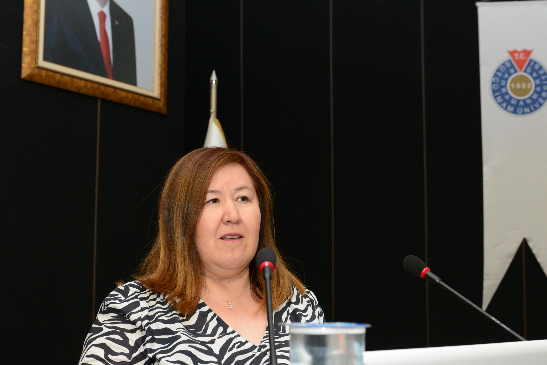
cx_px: 281
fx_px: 866
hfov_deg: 35.1
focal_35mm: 57
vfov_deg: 23.8
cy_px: 212
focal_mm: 31
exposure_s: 1/125
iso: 1250
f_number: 4.5
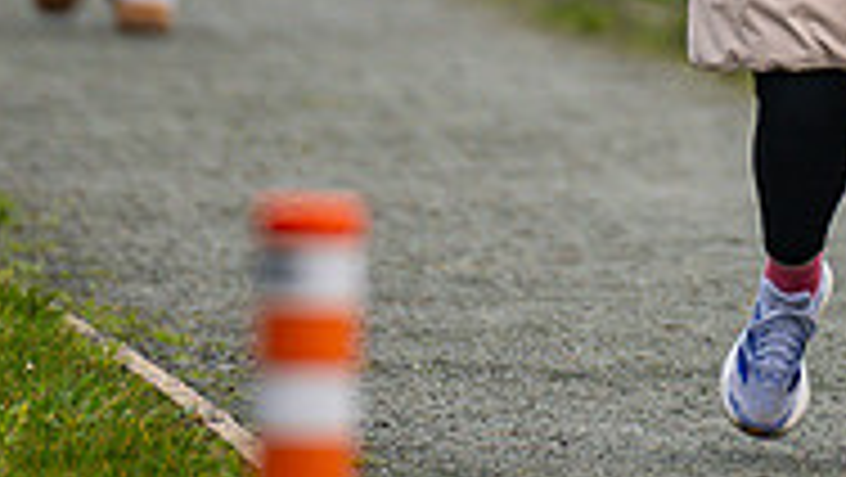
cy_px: -338
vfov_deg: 0.8
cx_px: 1030
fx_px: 32568
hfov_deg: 1.5
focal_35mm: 1451
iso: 400
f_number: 2.8
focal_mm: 300
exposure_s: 1/1600
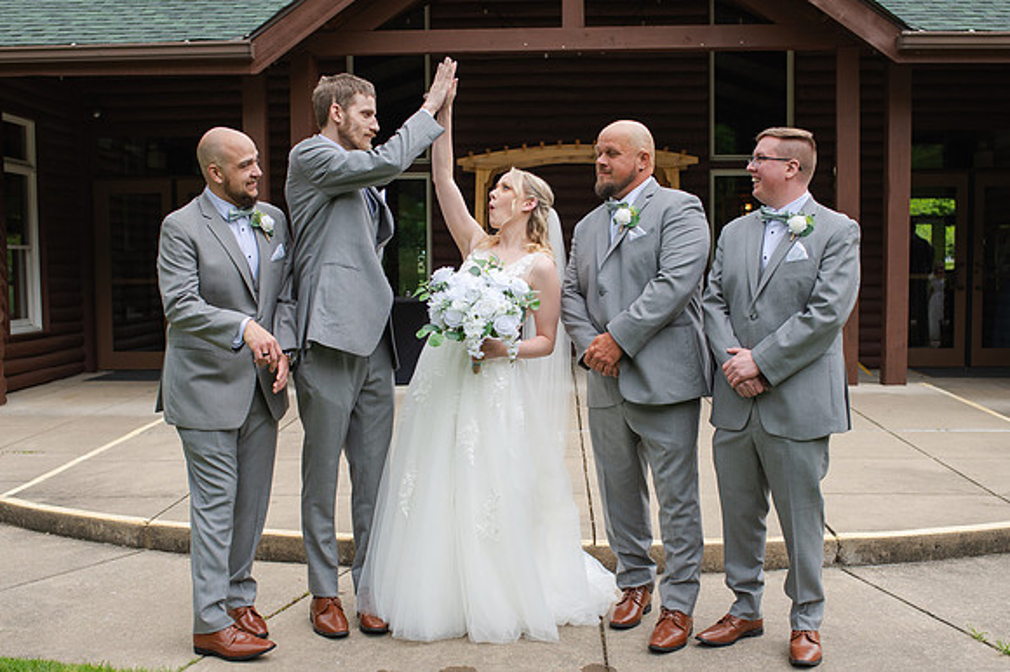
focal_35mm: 45
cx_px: 512
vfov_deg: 29.8
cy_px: 376
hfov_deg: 43.6
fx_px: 1264
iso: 140
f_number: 3.5
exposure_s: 1/640
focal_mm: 35
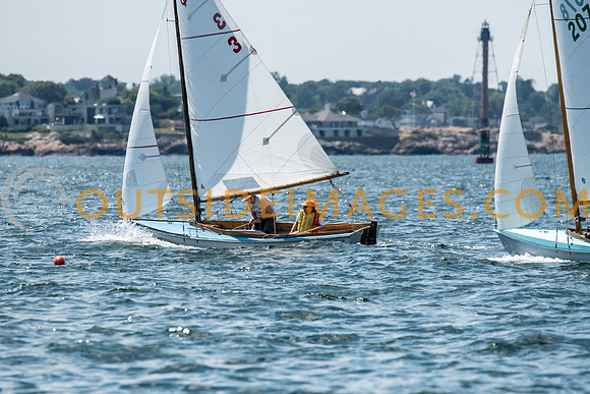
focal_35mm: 464
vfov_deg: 3.0
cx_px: 295
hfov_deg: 4.4
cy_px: 197
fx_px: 7602
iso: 320
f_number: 5.6
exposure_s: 1/2500
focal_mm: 300
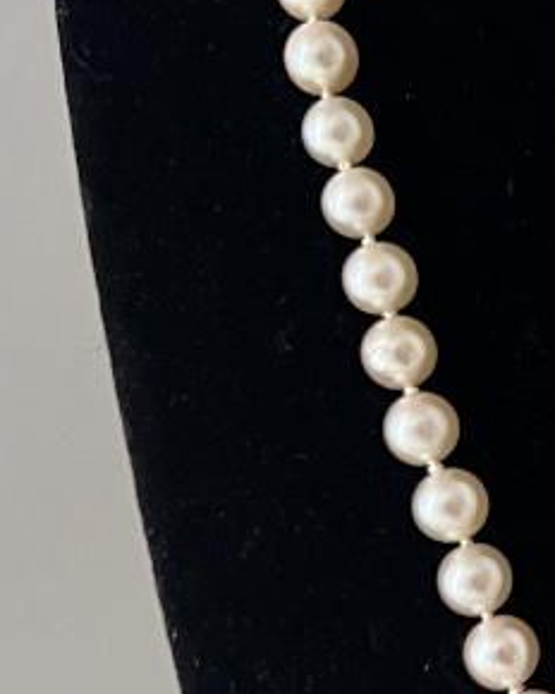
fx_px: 2156
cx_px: 844
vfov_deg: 18.2
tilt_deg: -28.0
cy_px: 445
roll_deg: +0.1
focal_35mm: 105
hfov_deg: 13.7
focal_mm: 5.7
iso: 320
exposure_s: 1/50
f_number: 1.5
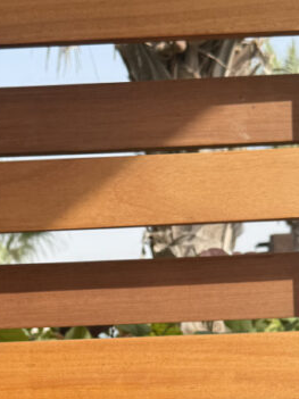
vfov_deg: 26.6
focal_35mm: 70
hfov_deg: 21.0
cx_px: 119
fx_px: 807
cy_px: 382
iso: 80
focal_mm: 6.8
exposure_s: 1/1689
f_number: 1.8
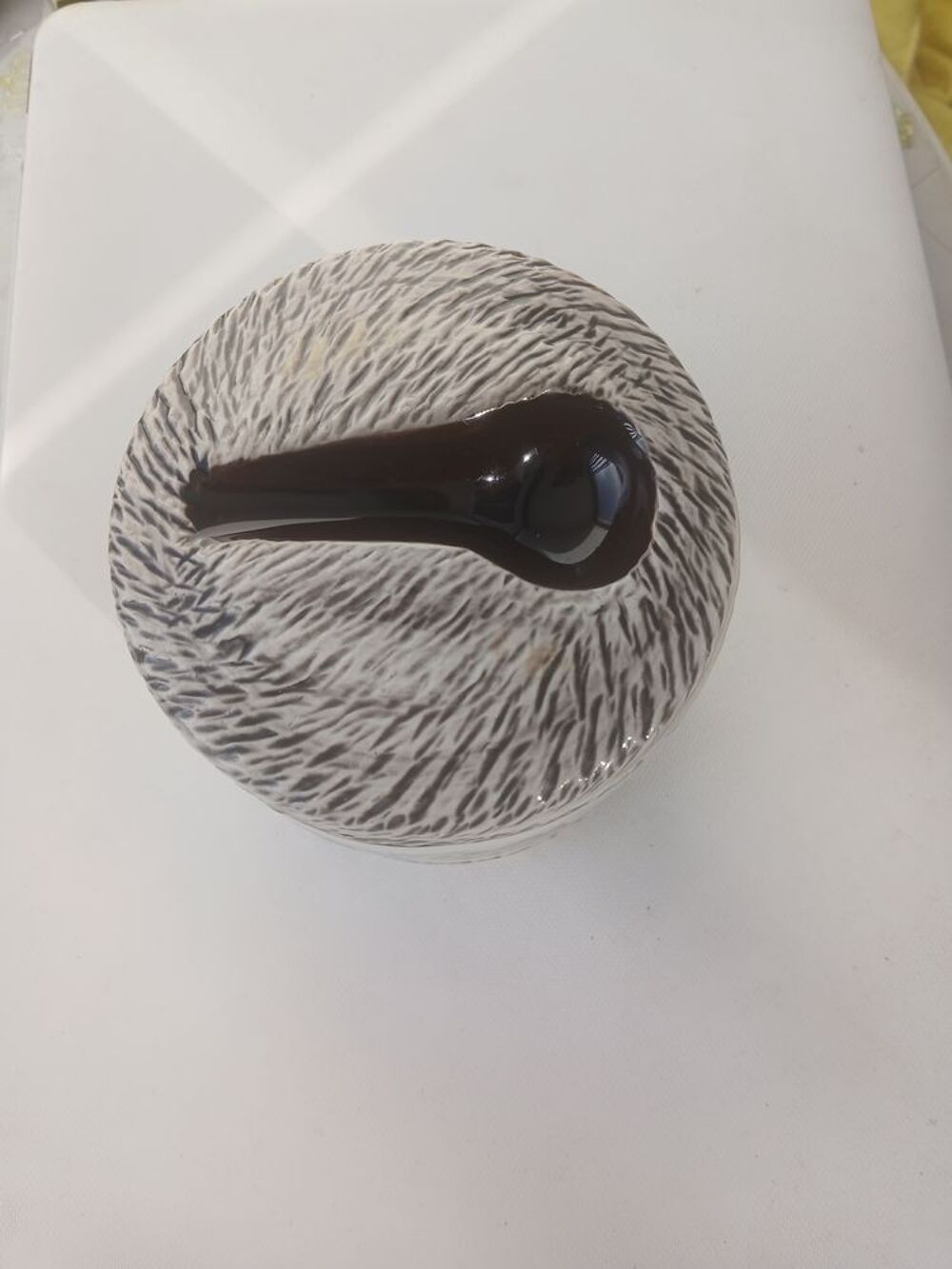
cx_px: 476
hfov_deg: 53.1
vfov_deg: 67.3
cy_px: 634
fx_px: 953
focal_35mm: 26
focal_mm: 3.98
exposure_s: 1/158
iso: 20
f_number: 1.8
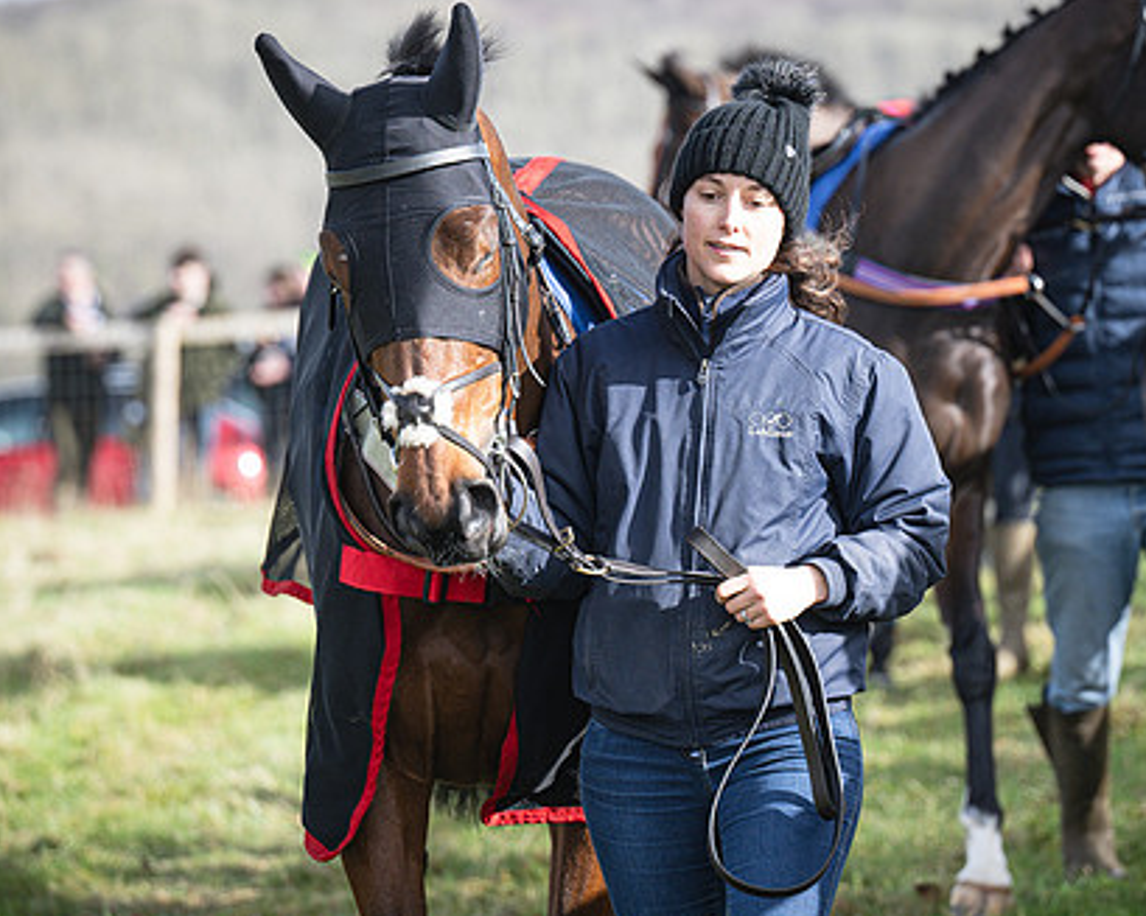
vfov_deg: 6.0
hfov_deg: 7.6
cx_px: 716
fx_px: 8681
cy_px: 423
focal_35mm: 256
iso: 160
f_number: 2.8
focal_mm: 110
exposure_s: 1/1250
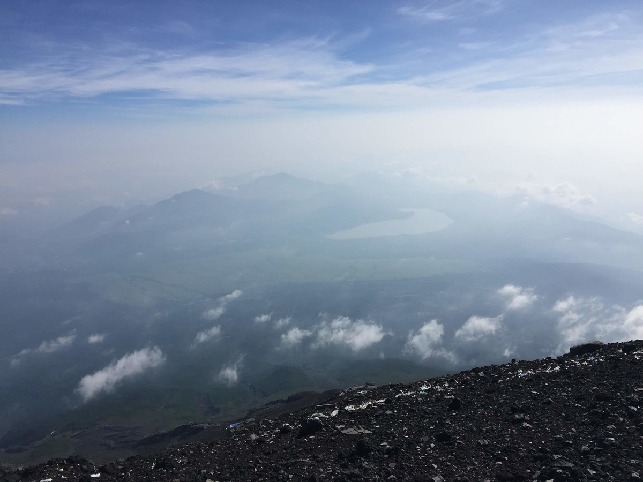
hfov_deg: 61.7
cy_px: 241
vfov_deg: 48.2
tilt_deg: -11.8
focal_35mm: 29
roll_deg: +2.3
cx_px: 322
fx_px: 539
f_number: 2.2
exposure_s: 1/5650
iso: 32
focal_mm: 4.15
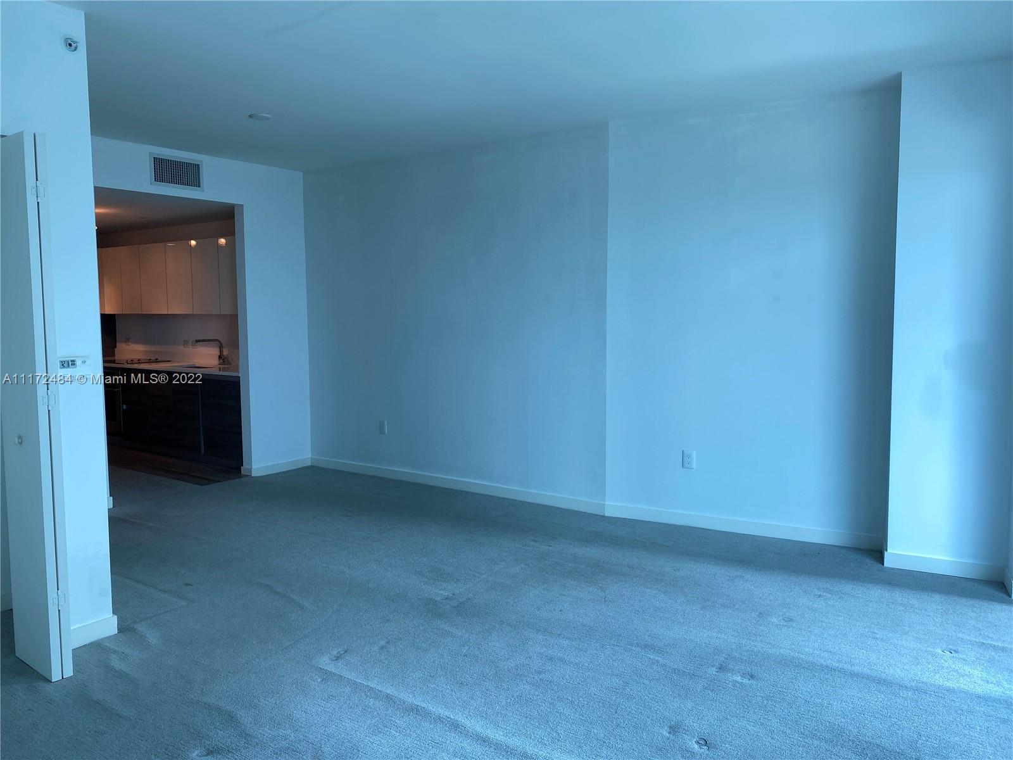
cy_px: 380
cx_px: 506
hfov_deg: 67.3
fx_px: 761
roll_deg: -0.2
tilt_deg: -4.4
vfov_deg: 53.1
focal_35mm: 26
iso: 32
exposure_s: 1/120
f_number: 1.8
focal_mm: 4.25
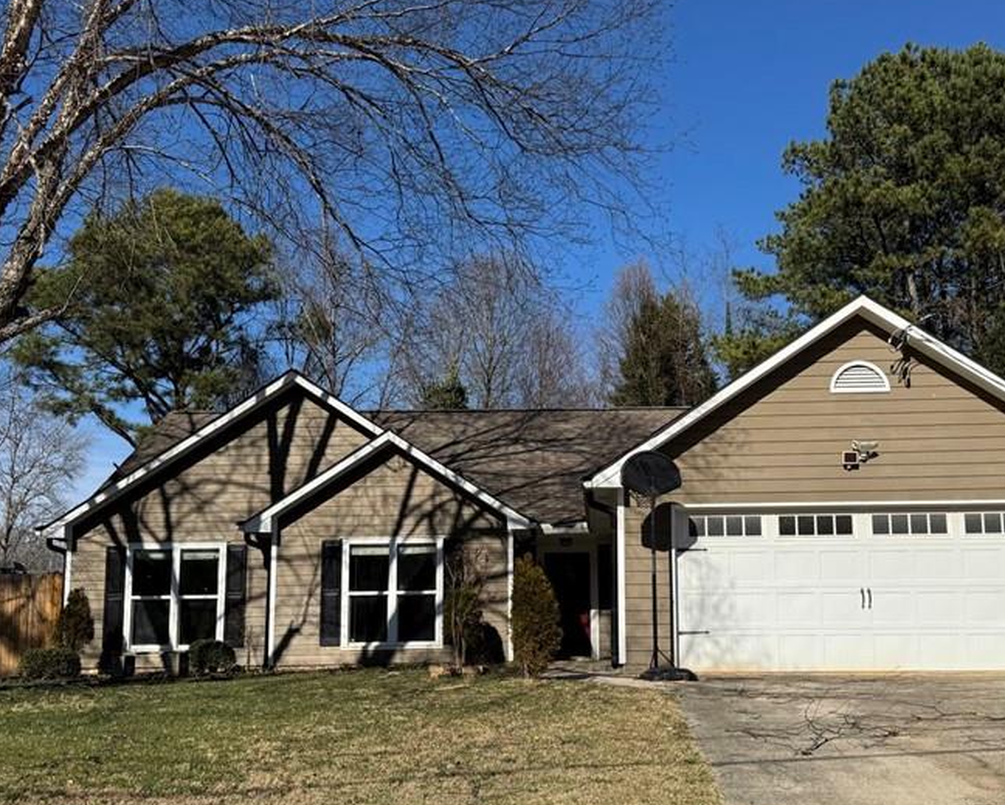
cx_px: 588
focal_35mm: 37
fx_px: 1101
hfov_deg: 48.8
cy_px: 501
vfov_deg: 39.9
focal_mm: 6.76
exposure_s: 1/5814
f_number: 1.78
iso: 80
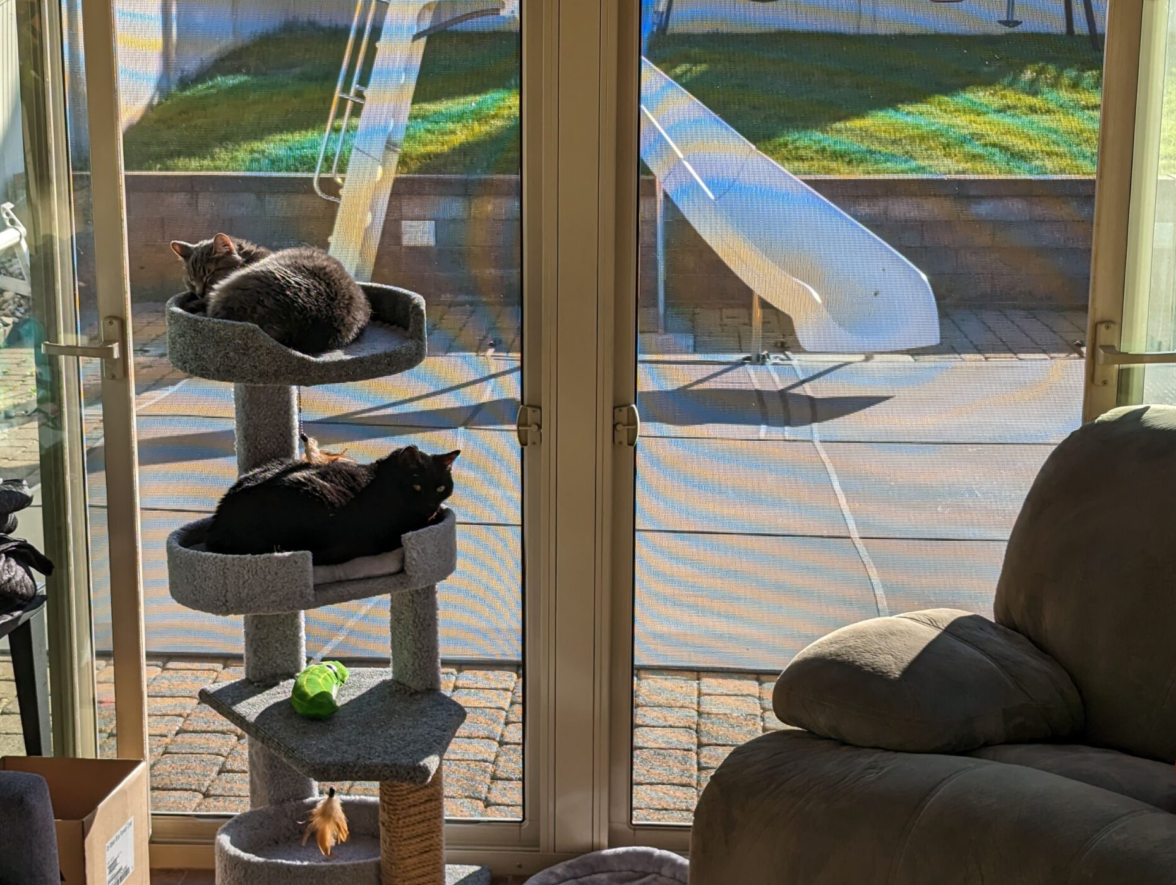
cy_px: 525
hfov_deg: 29.3
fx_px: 2245
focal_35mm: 66
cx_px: 515
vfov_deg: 22.3
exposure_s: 1/863
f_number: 1.85
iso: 47
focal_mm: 6.81
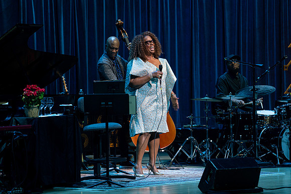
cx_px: 146
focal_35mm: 194
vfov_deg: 7.1
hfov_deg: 10.6
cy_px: 97
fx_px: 1568
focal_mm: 194
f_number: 6.3
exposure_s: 1/250
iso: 2500
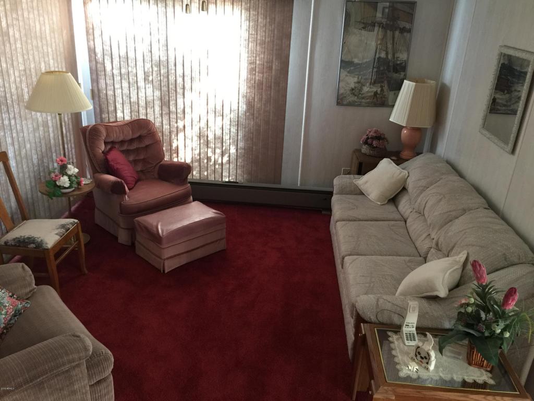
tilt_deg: -23.2
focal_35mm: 29
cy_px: 200
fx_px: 447
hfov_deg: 61.7
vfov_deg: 48.2
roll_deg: -3.7
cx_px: 267
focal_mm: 4.15
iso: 100
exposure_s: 1/8
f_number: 2.2
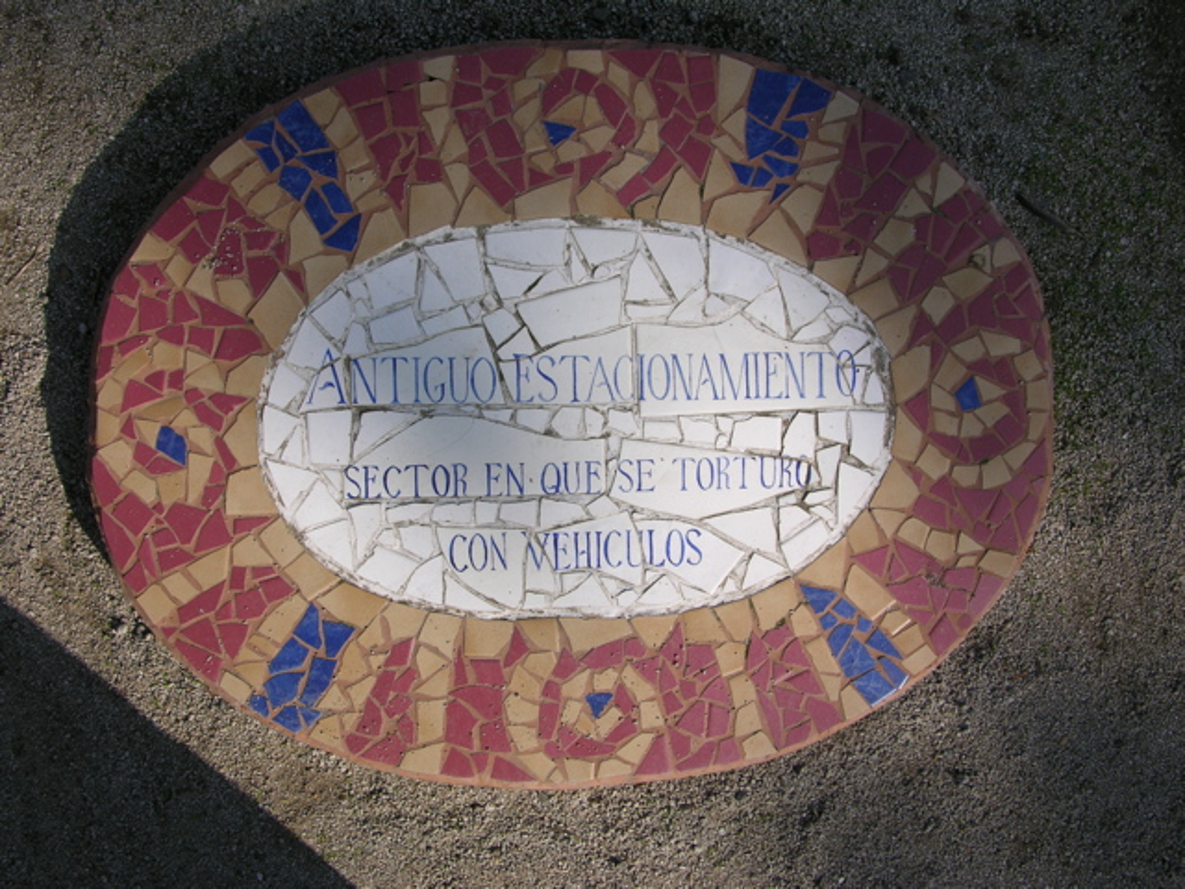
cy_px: 444
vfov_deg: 40.7
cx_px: 592
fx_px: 1198
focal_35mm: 35
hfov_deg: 52.6
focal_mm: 8.9
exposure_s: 1/232
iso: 50
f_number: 6.3
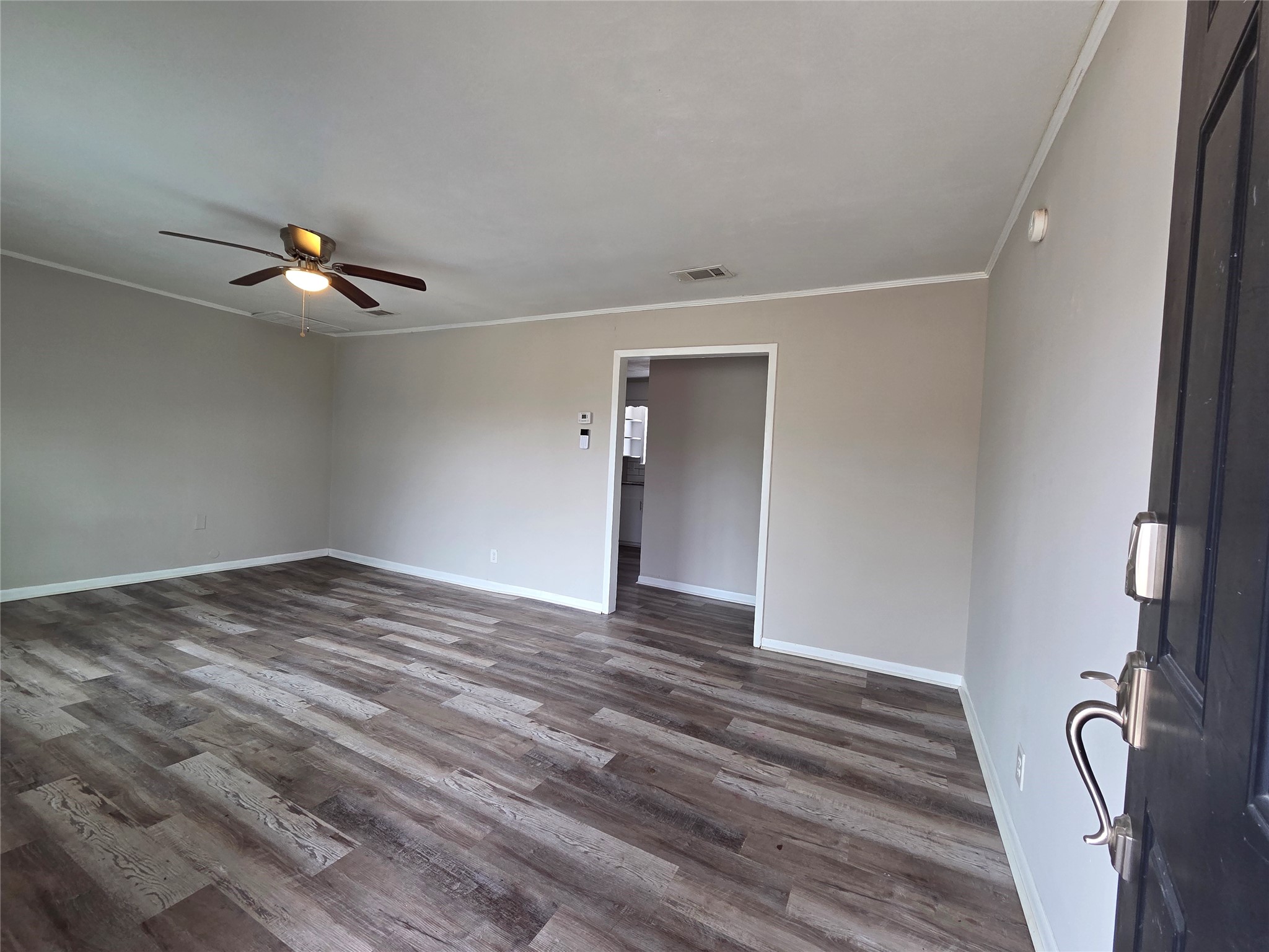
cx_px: 634
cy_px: 476
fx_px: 477
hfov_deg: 106.2
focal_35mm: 13
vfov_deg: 89.9
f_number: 2.2
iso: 160
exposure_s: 1/60
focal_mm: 2.2
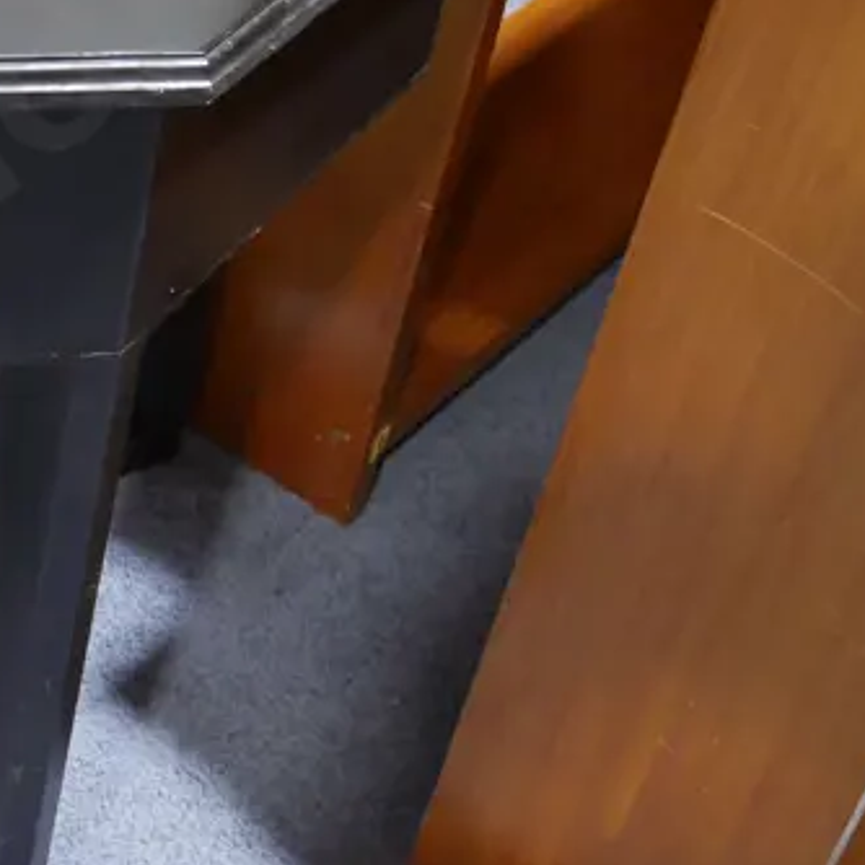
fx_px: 2912
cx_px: -256
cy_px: 319
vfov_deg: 16.9
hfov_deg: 16.0
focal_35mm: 103
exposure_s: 1/60
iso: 1250
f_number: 4.1
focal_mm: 19
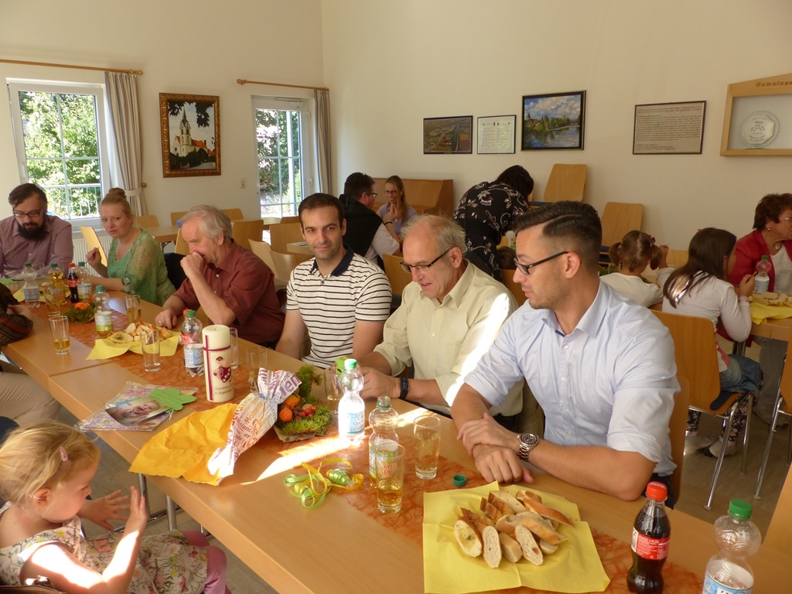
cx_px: 396
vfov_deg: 53.1
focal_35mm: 26
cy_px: 297
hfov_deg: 67.3
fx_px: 595
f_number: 2.8
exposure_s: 1/125
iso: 100
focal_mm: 4.7
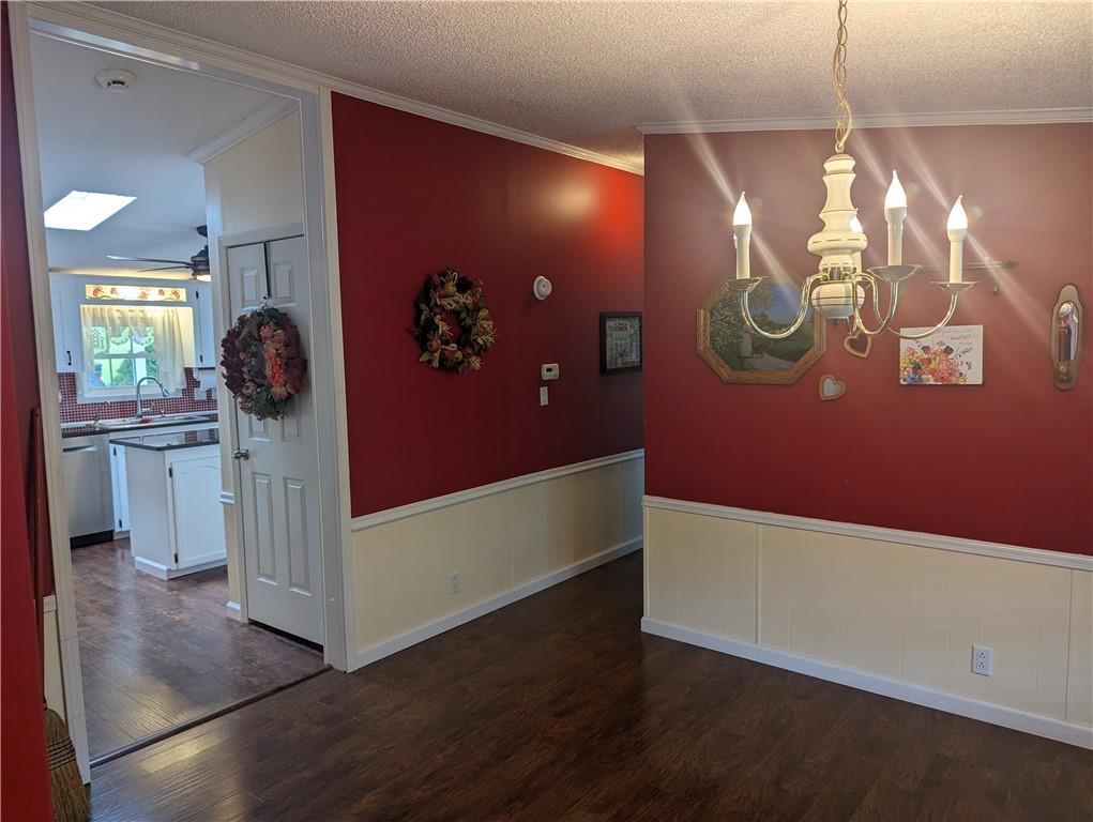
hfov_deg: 71.5
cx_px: 546
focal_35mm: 24
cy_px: 411
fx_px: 759
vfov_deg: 56.9
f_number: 1.85
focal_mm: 6.81
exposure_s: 1/60
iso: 76
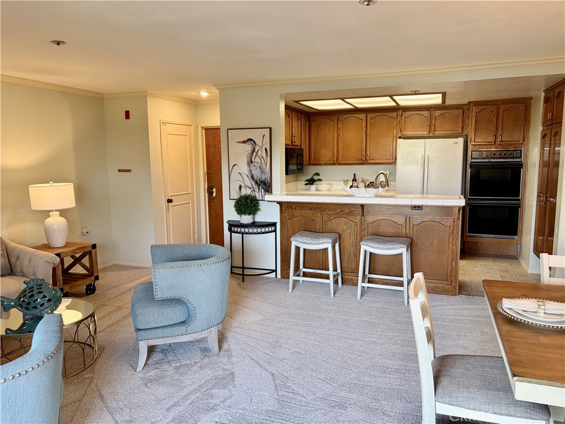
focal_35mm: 26
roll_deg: +1.2
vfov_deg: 53.1
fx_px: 424
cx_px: 282
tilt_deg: -7.3
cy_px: 212
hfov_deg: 67.3
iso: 100
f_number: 1.6
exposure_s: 1/60
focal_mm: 5.96
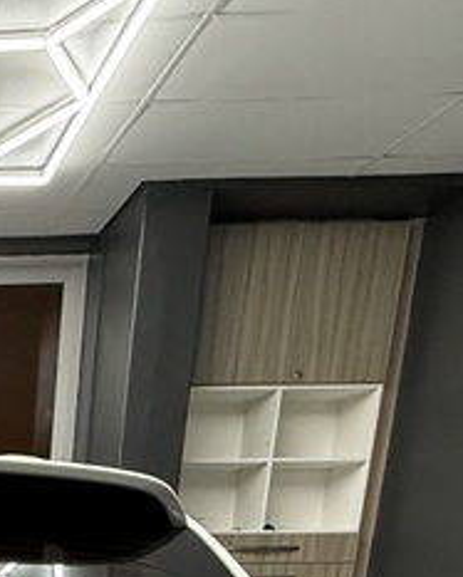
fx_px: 1026
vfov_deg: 23.6
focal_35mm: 60
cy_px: 909
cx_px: -250
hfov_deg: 21.1
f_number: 2.2
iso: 250
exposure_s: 1/100
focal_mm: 2.22
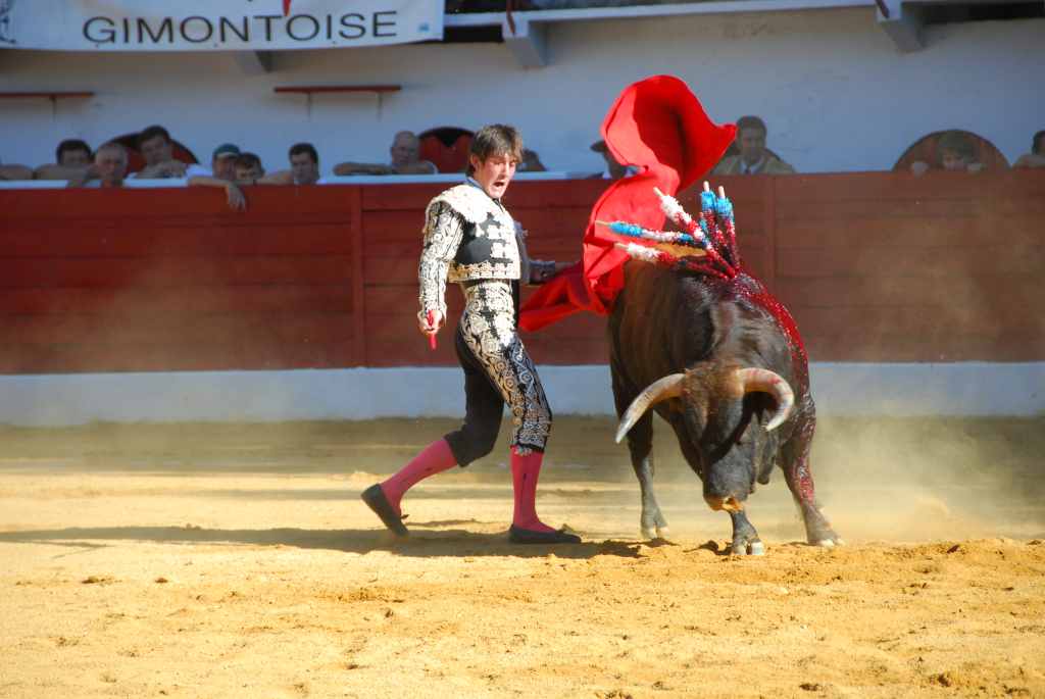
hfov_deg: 8.1
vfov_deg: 5.4
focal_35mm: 255
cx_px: 522
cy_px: 350
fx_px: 7409
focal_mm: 170
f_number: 5.6
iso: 360
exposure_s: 1/500
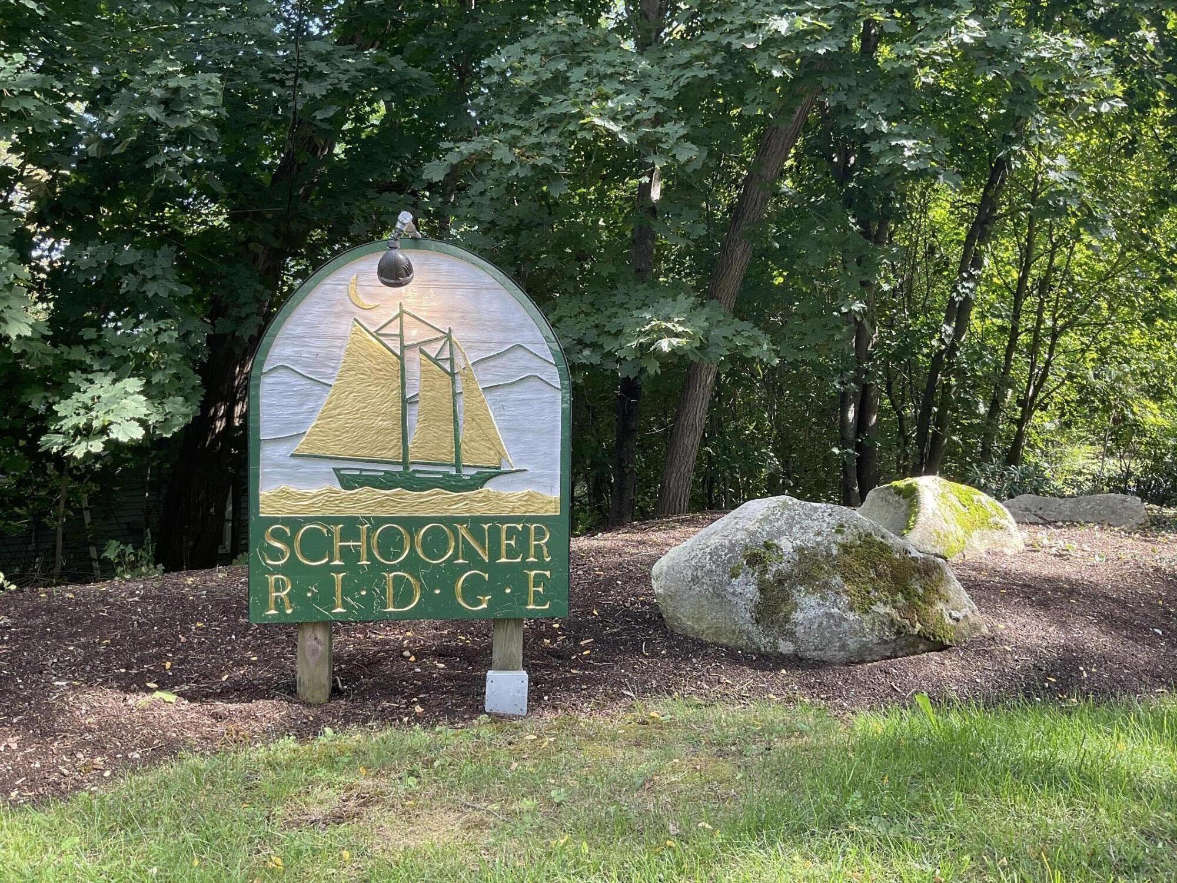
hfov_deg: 61.7
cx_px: 588
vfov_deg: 48.2
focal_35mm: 29
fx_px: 986
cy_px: 442
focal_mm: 3
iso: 25
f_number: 1.8
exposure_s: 1/120
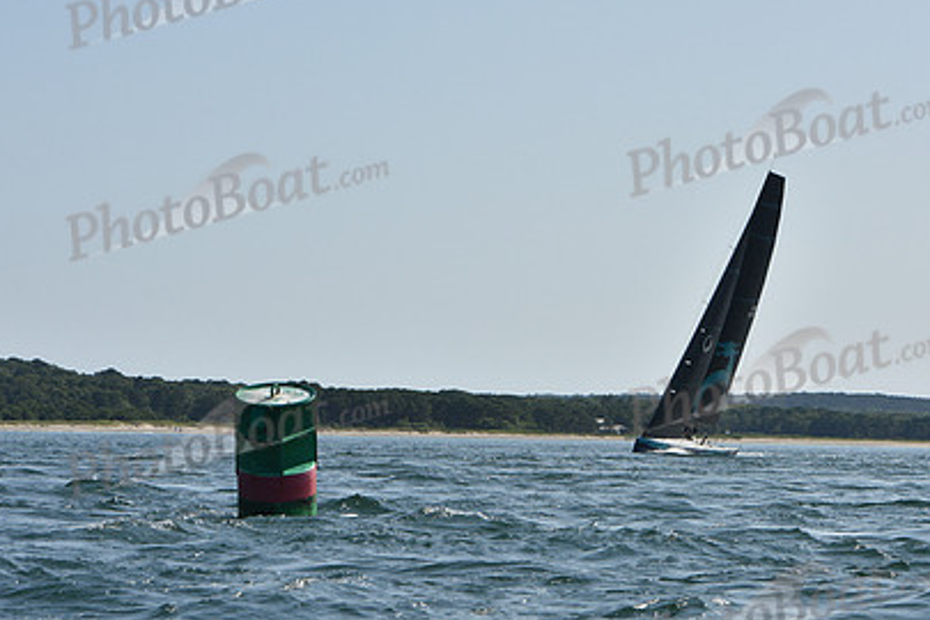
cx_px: 510
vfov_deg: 9.4
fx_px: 3771
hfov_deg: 14.1
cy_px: 288
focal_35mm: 146
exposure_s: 1/1250
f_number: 10
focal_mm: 102
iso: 320
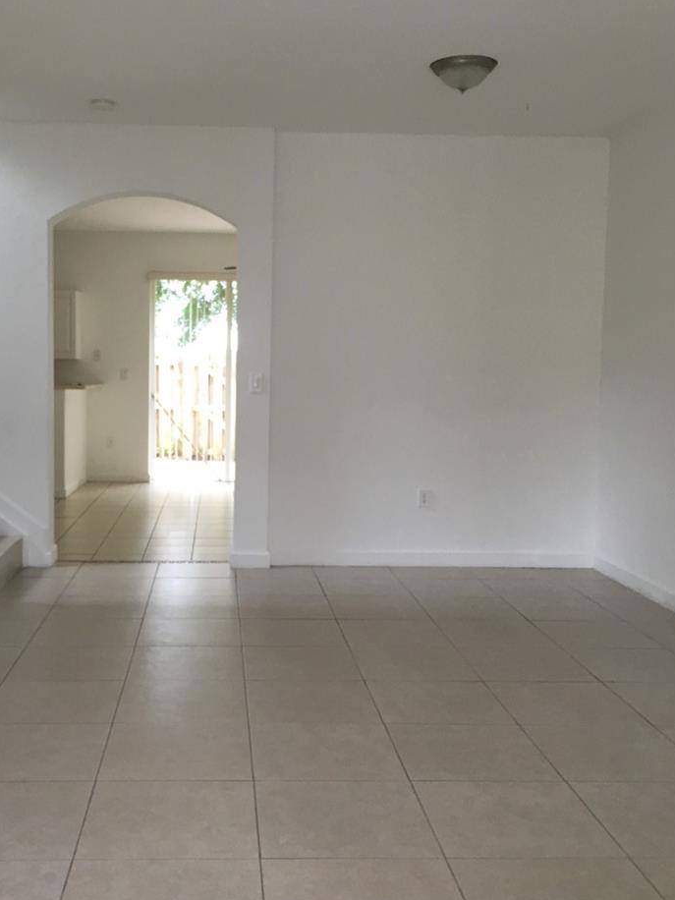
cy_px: 446
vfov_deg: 49.0
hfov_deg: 37.5
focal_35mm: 38
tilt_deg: -4.1
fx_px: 988
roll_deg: -0.8
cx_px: 252
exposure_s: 1/30
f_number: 2.2
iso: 32
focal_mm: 4.15
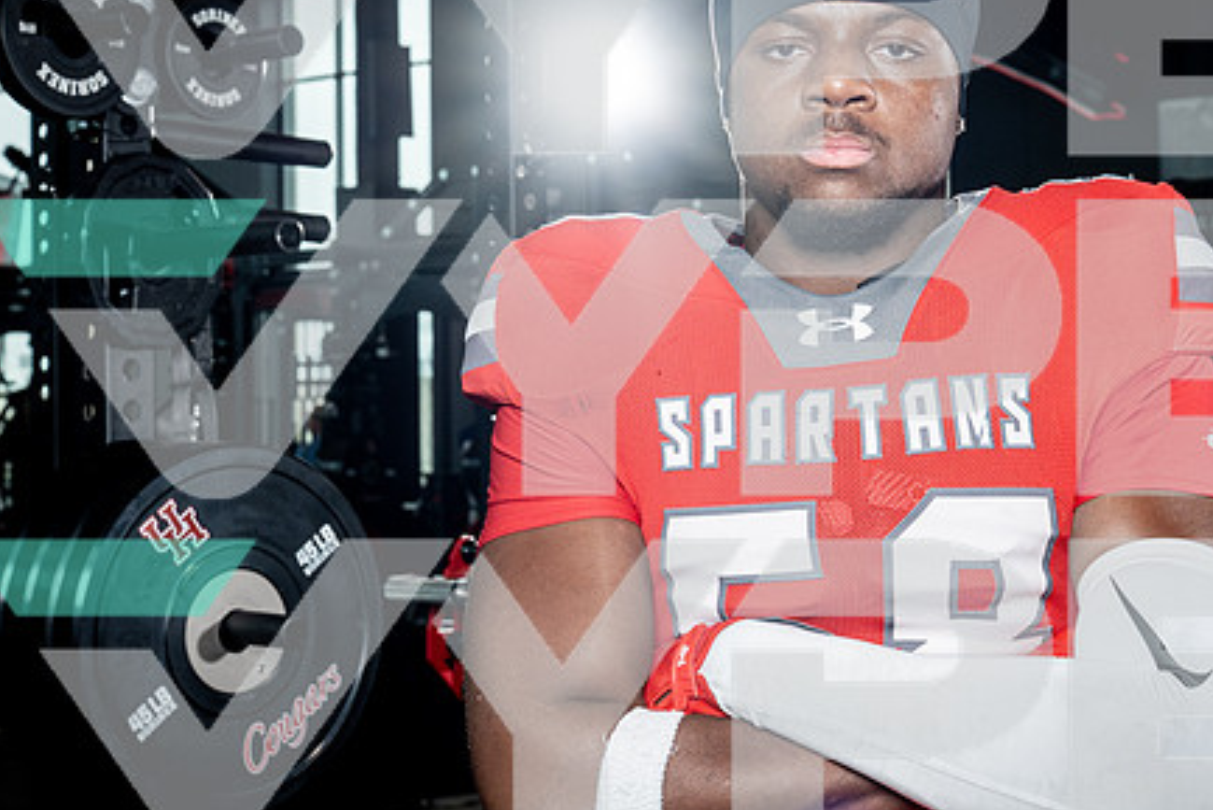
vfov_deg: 18.2
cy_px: 349
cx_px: 686
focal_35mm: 75
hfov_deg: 27.0
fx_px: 2528
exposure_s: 1/250
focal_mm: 56
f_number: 9
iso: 640
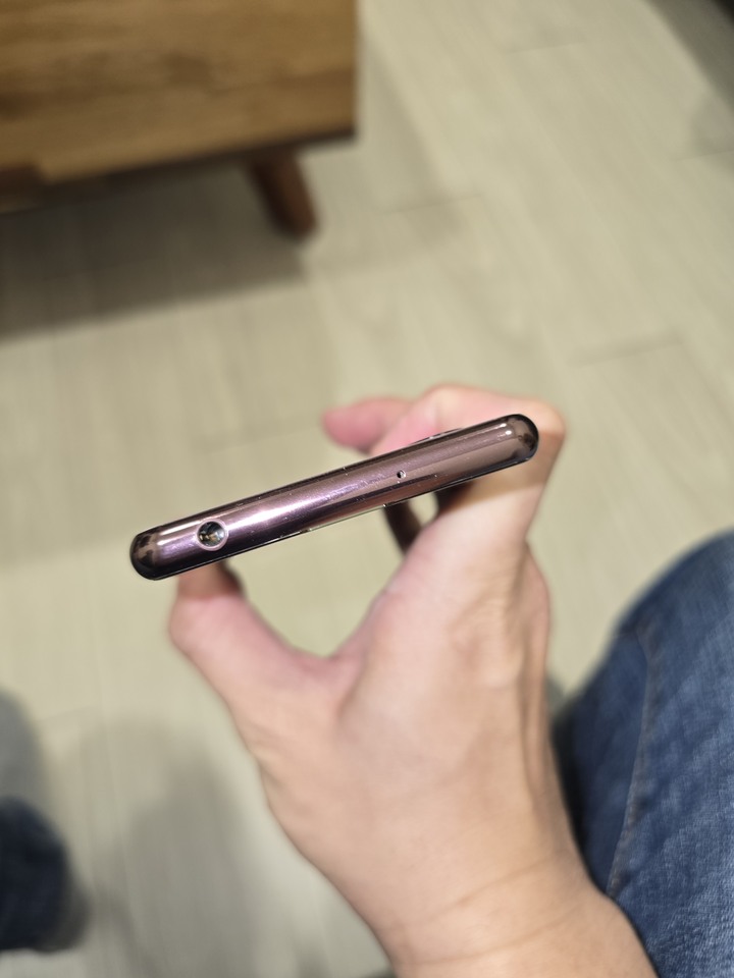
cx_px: 367
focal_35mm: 23
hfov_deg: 58.9
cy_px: 489
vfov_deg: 73.9
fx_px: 650
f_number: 1.7
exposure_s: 1/40
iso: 100
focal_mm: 6.3
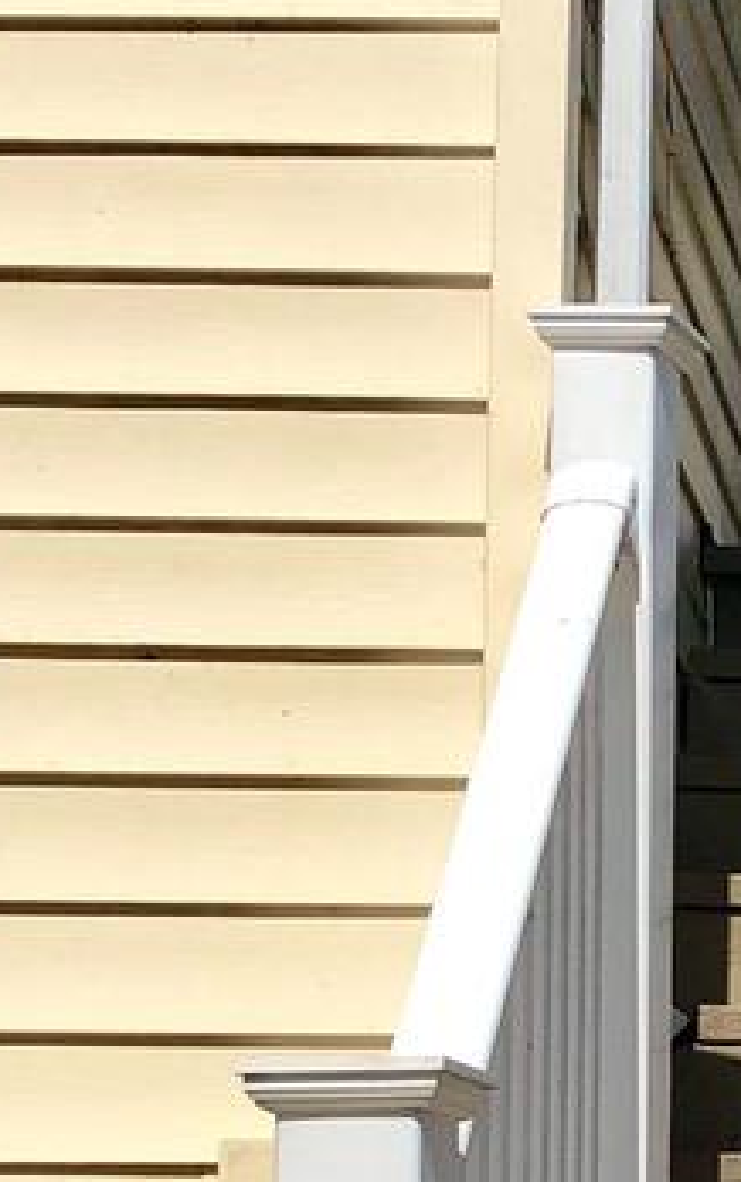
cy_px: 1053
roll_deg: +0.0
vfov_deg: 15.8
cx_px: 1207
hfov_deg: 9.6
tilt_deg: +5.4
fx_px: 4226
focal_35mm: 131
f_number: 1.8
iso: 25
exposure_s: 1/6098
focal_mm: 3.99
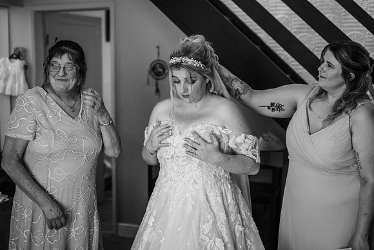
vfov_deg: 27.0
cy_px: 125
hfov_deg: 39.6
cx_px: 187
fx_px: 520
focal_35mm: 50
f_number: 2.2
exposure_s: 1/200
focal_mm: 50
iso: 900
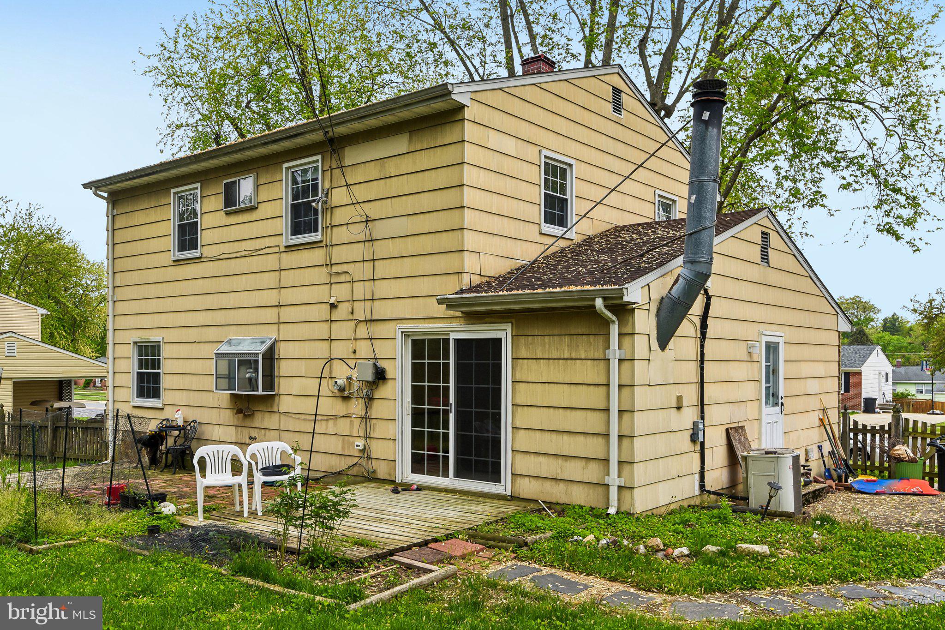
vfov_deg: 43.6
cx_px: 472
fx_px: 787
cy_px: 315
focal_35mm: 30
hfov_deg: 61.9
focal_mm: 30
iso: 400
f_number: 8
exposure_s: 1/250
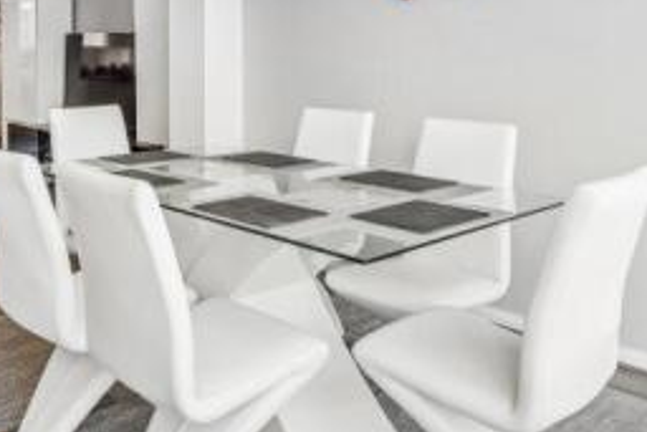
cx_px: 188
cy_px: 42
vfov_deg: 31.1
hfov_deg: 46.2
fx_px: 737
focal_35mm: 41
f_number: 5.6
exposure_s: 1/80
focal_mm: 16
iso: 400
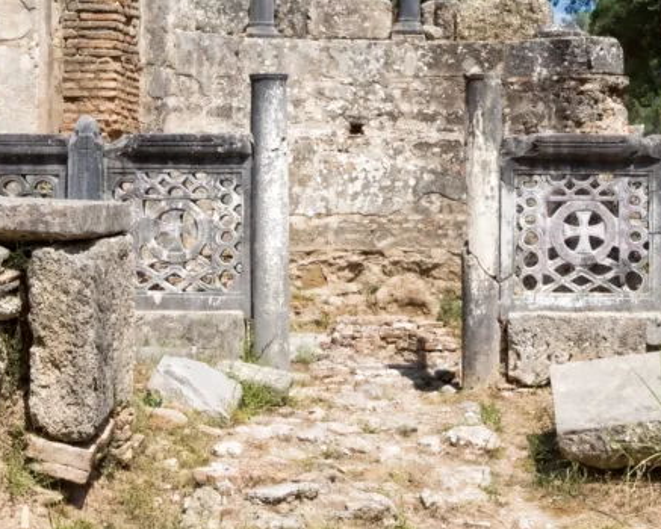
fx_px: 1664
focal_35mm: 85
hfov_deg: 22.4
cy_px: 85
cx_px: 405
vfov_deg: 17.9
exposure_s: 1/350
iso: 100
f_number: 8
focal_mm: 22
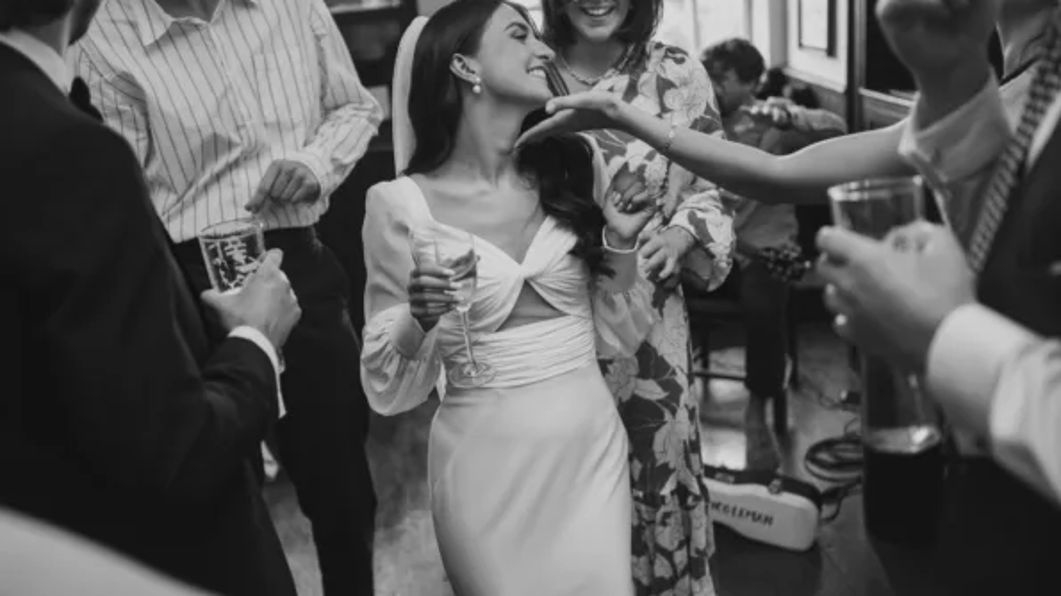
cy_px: 246
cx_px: 528
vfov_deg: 31.9
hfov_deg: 54.0
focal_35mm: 37
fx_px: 1040
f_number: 1.8
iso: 800
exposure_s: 1/200
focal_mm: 35
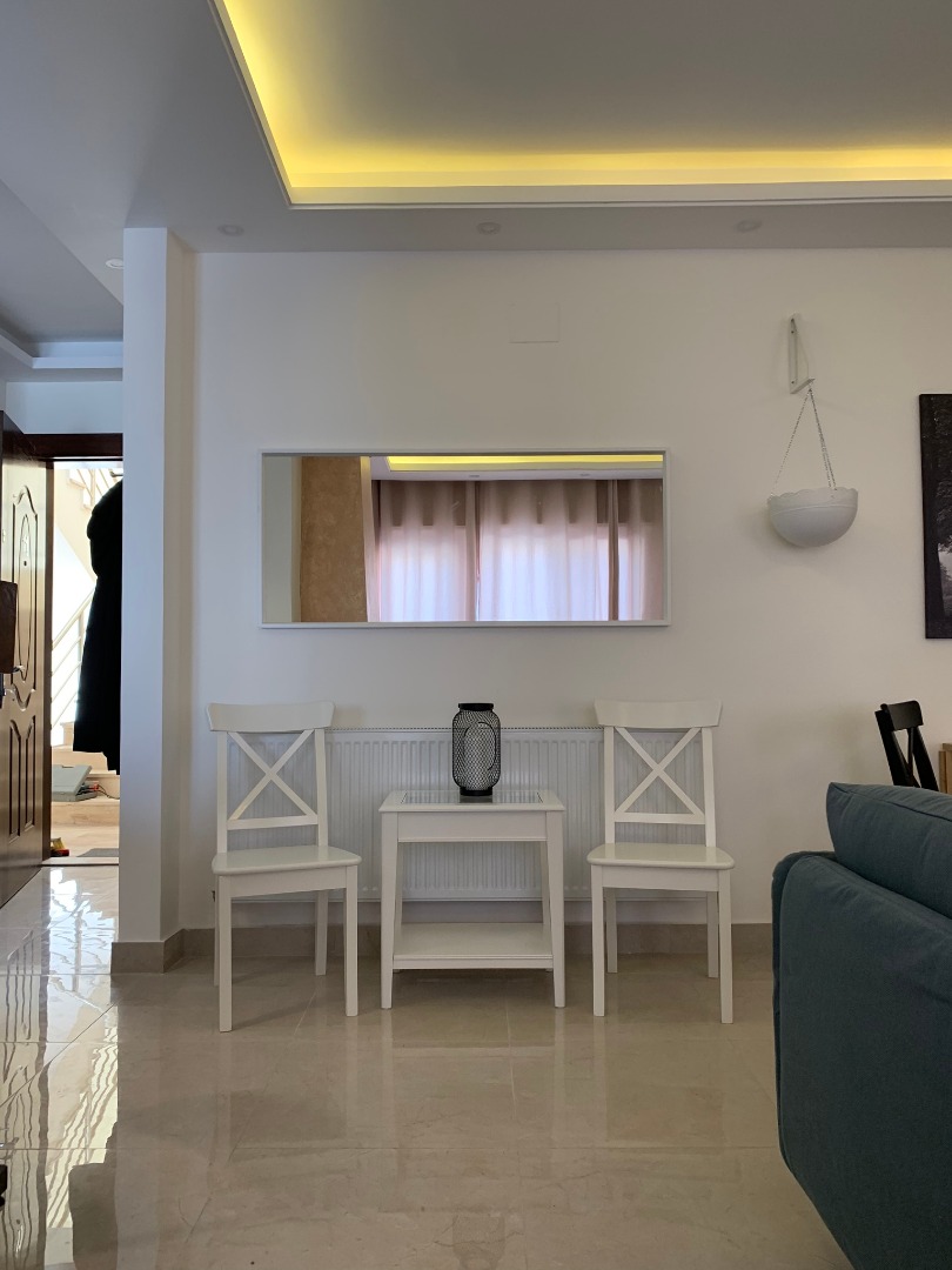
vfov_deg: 67.3
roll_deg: -0.3
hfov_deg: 53.1
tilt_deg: +2.5
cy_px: 635
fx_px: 953
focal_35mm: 26
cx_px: 476
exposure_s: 1/50
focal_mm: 4.25
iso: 80
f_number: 1.8
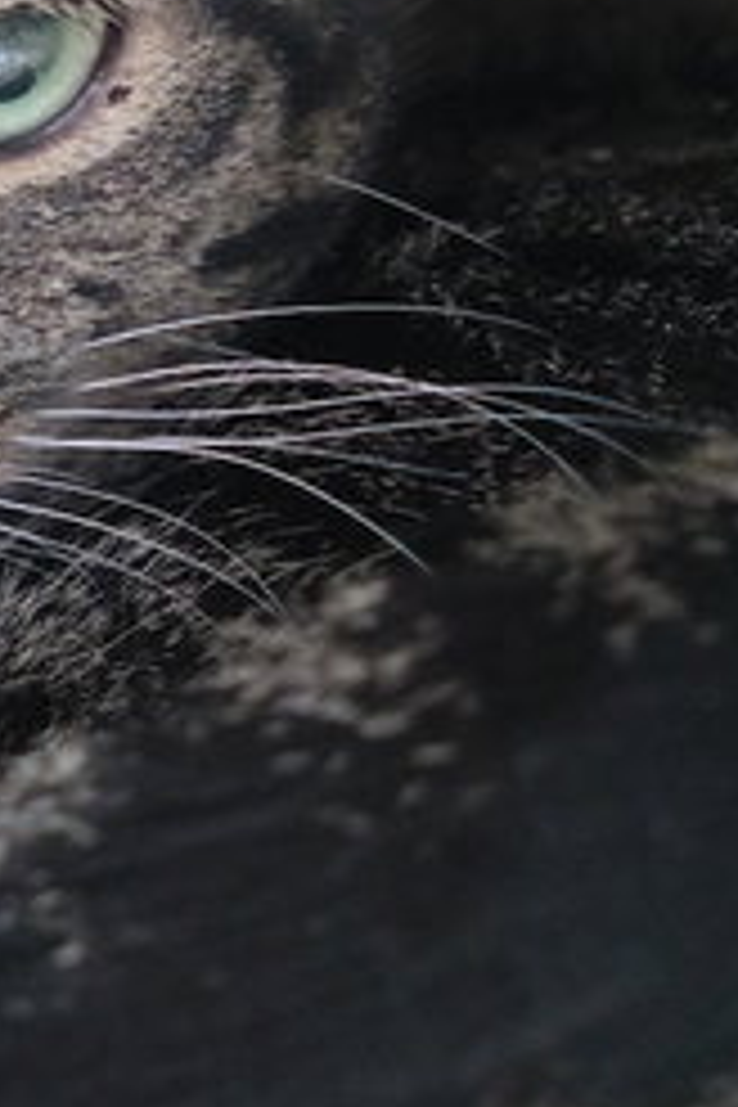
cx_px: -351
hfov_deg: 9.9
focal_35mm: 134
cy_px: 461
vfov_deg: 15.3
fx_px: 4120
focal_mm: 29
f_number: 2.8
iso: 12800
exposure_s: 1/105
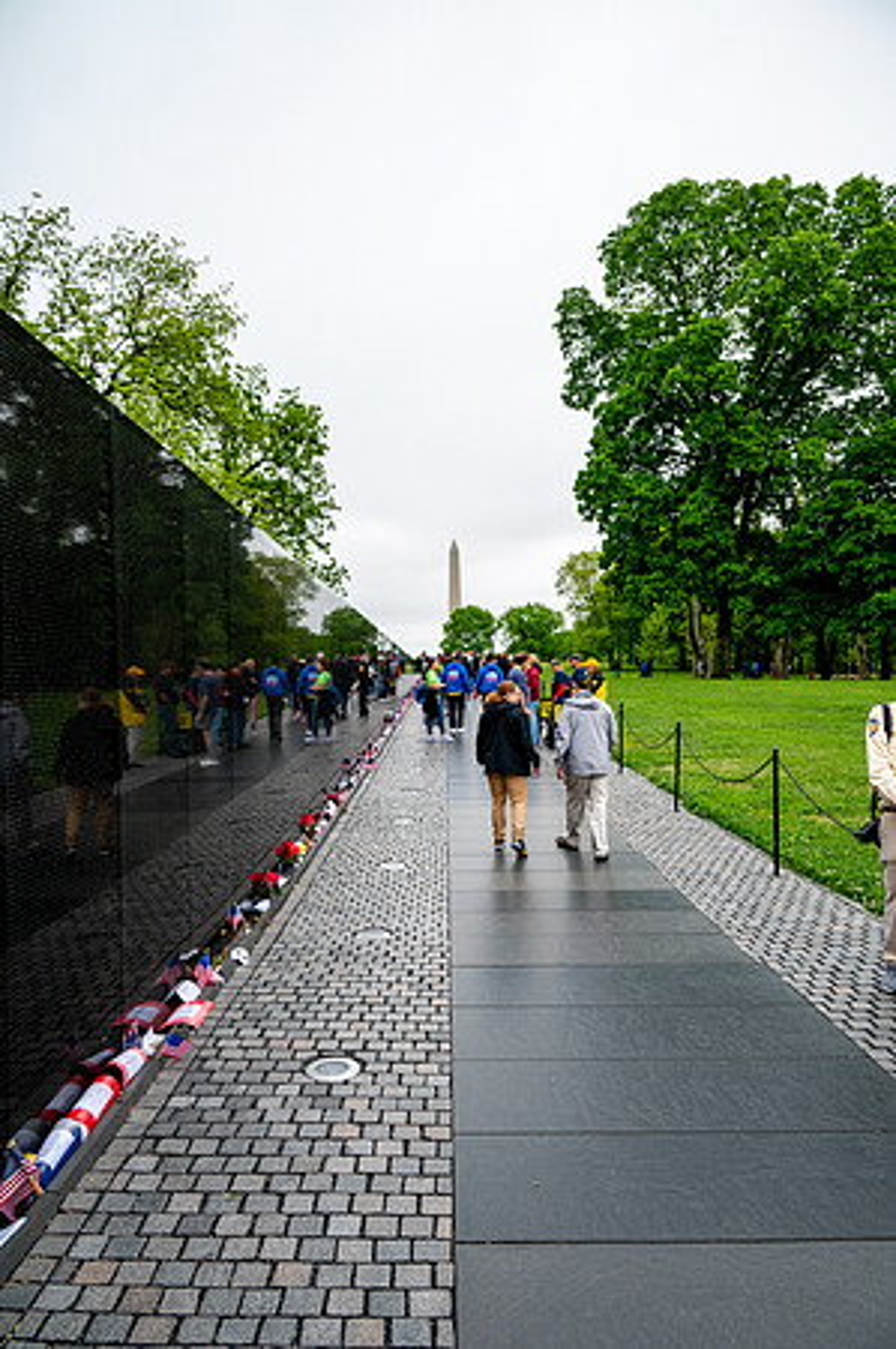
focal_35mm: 24
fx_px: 898
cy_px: 674
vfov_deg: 73.8
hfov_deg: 53.0
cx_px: 448
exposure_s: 1/640
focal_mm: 24
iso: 450
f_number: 8
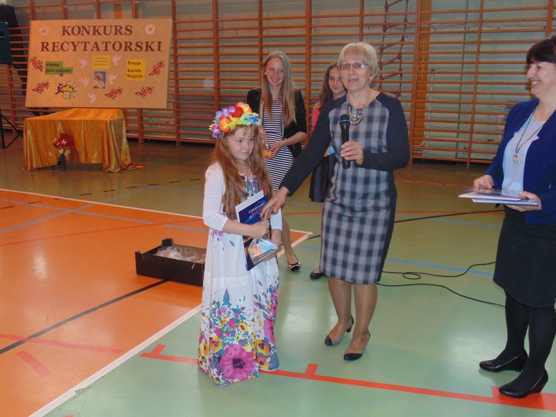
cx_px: 278
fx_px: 546
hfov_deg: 54.0
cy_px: 208
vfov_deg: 41.8
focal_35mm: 34
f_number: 3.4
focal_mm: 6.2
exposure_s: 1/50
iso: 200
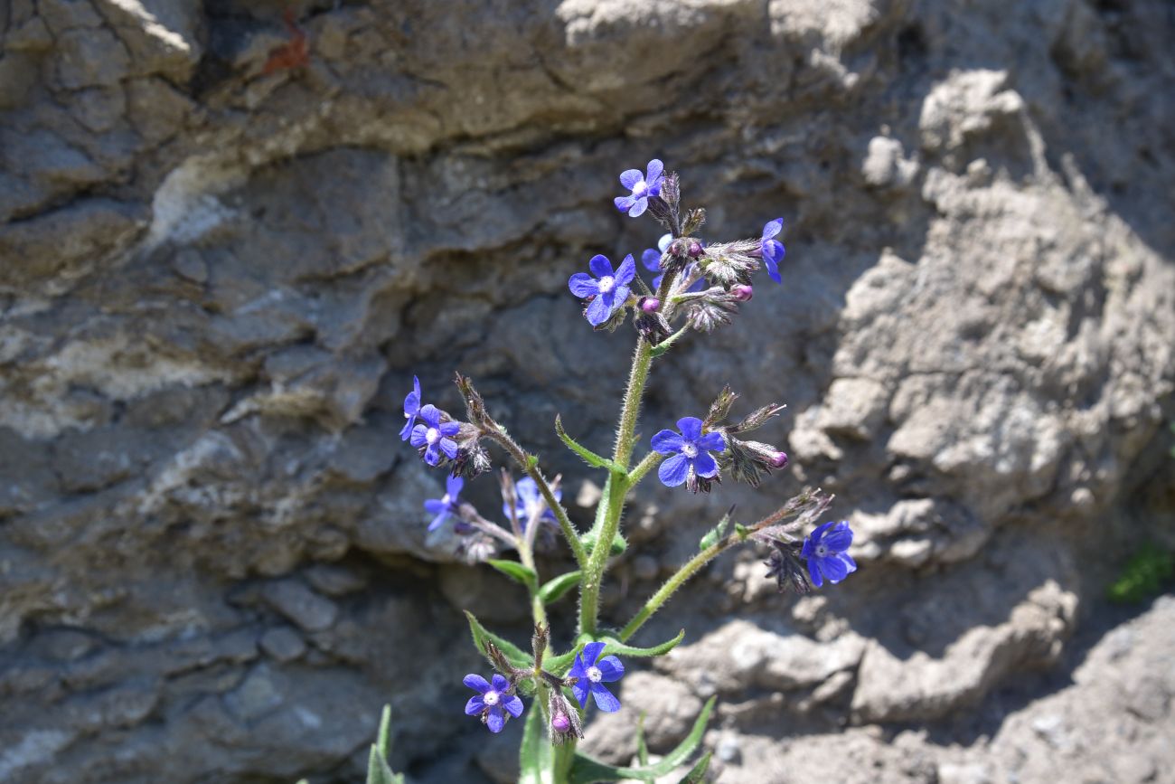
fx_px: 1632
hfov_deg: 39.6
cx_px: 588
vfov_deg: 27.0
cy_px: 392
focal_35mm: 50
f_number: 9
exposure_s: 1/125
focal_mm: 50
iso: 100
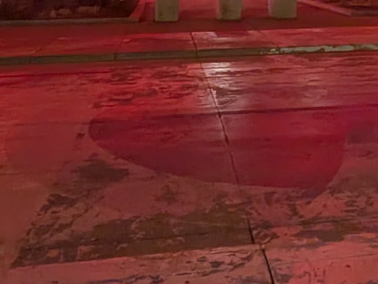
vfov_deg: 18.2
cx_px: 338
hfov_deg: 30.8
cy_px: -254
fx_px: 655
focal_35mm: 60
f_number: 1.7
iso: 193
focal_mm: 2.02
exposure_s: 1/30
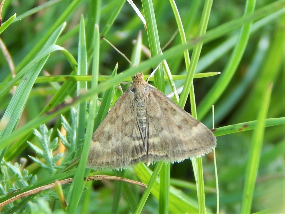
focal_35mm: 141
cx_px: 142
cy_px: 107
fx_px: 1161
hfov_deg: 14.0
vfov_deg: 10.5
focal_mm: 25.3
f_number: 4.9
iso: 125
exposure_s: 1/80
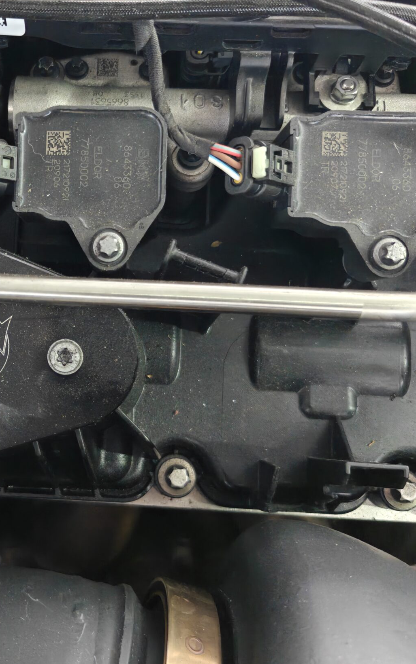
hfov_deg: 32.1
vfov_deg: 51.5
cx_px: 46
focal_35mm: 38
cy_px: 307
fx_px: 689
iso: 1250
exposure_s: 1/120
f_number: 1.6
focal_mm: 6.06
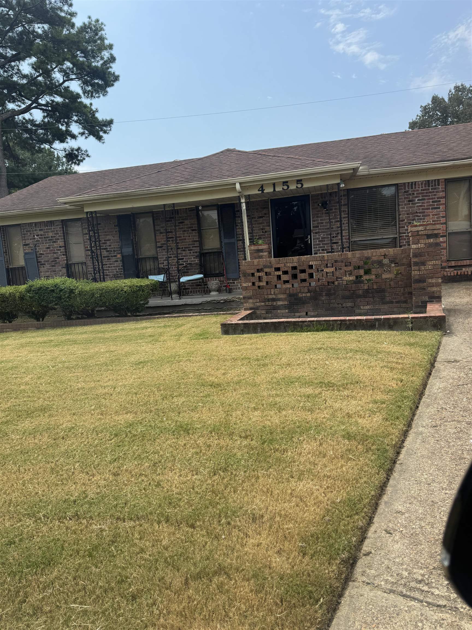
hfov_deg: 56.8
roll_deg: +4.7
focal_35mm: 24
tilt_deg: -7.5
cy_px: 315
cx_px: 236
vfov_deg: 71.6
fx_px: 436
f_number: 1.78
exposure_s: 1/3247
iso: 80
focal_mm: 6.76
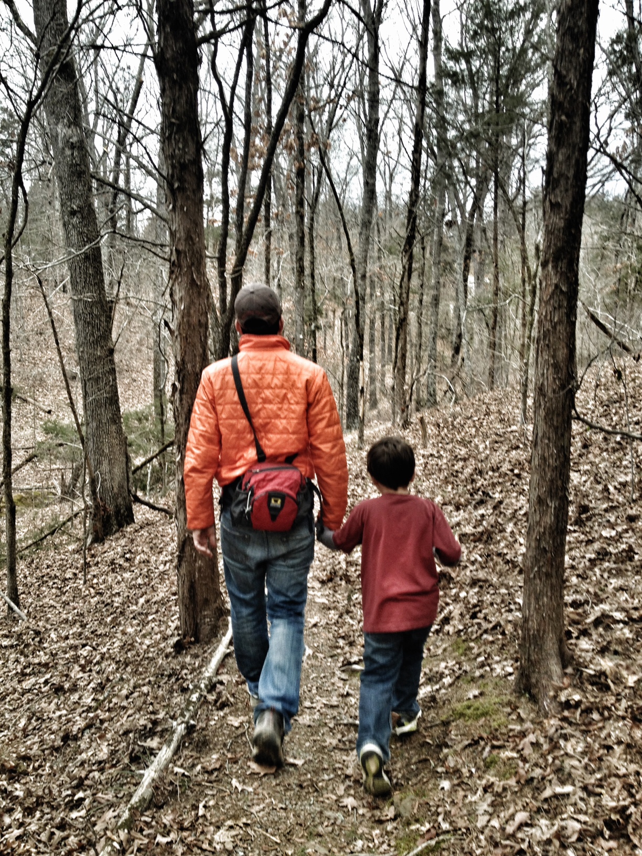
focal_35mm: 35
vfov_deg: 52.6
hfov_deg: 40.7
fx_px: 865
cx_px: 321
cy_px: 428
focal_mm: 4.28
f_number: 2.4
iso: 50
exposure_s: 1/142
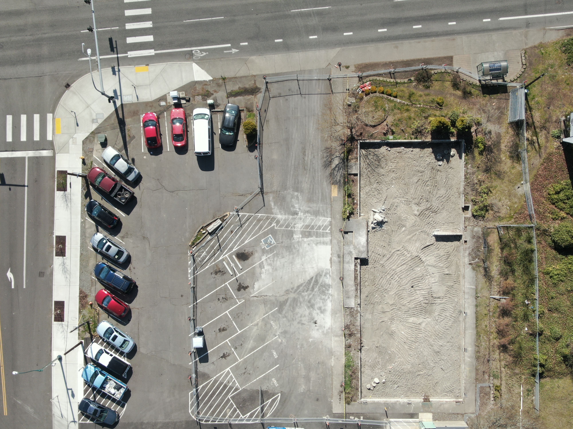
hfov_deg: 39.7
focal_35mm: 48
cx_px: 286
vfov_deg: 30.3
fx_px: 795
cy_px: 214
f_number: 3.8
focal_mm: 8.6
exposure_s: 1/200
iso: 110
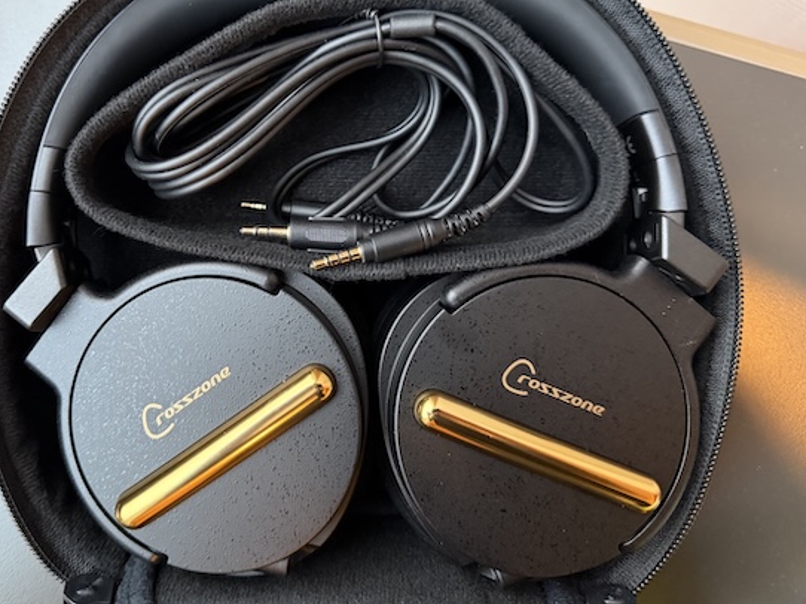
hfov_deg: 57.6
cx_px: 299
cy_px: 222
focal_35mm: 31
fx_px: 721
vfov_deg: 45.0
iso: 800
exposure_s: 1/33
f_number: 1.78
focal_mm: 6.76
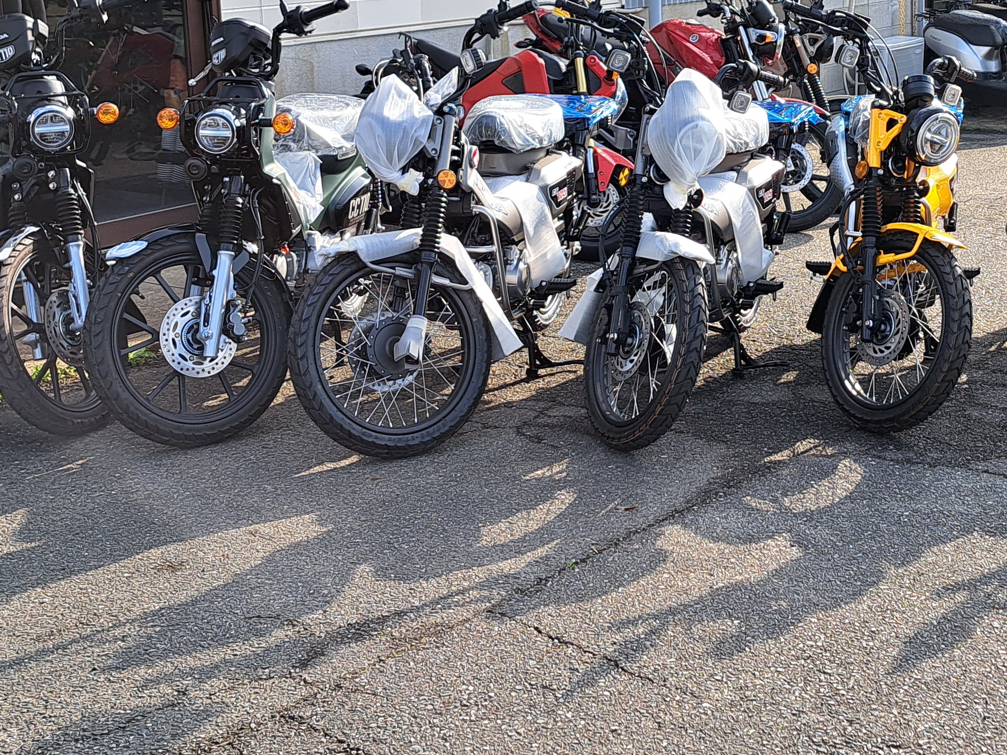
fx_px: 1629
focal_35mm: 56
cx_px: 673
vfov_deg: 25.6
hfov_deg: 34.0
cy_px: 143
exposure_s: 1/542
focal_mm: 5.23
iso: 50
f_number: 1.8
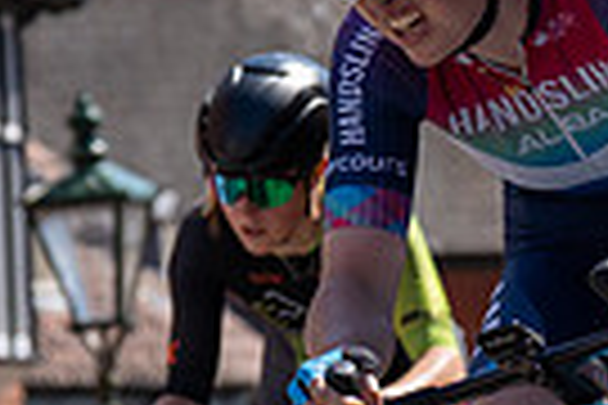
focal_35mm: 382
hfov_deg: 5.4
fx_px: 6451
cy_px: 37
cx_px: 441
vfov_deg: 3.6
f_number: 4
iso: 100
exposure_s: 1/1600
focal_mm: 70
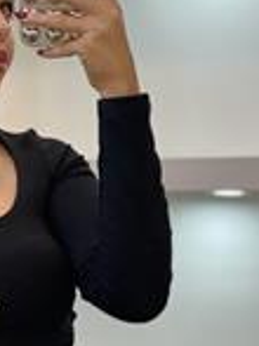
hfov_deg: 10.0
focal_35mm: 146
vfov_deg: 13.5
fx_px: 1459
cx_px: -54
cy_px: 251
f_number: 2
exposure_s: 1/100
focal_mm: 6
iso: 80
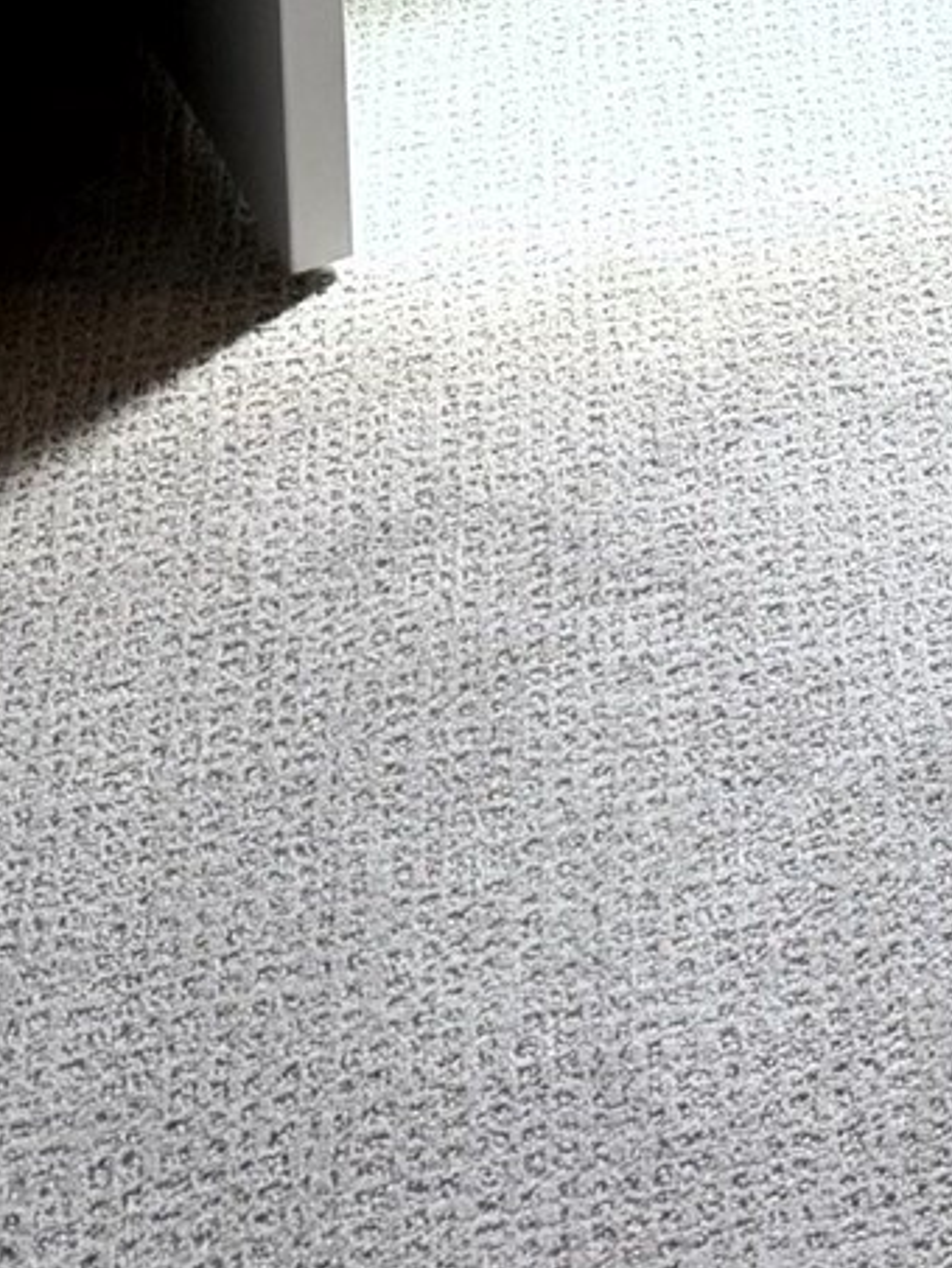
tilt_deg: -6.8
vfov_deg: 12.8
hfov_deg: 10.7
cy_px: -1705
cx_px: 2136
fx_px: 4472
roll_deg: -2.0
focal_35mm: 122
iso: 100
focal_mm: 6.76
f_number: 1.78
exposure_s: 1/303
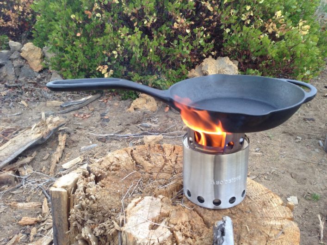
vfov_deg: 42.9
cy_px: 122
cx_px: 164
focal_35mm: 33
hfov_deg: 55.4
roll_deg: +0.5
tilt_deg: -26.0
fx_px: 312
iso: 64
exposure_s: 1/120
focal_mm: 4.12
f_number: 2.4
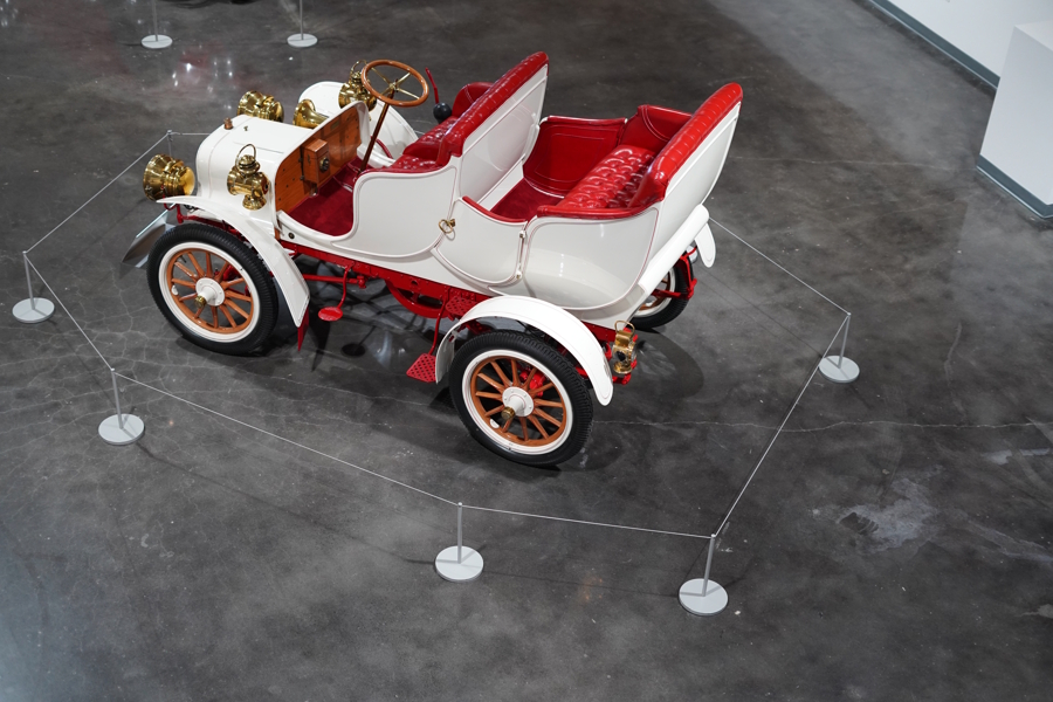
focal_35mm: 50
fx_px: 1462
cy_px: 351
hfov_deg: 39.6
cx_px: 526
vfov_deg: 27.0
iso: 1600
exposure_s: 1/160
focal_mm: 50
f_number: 2.5
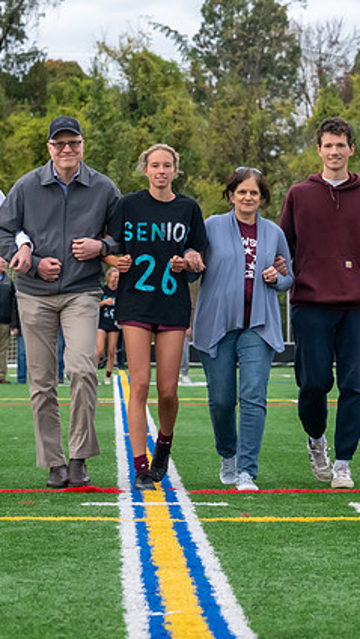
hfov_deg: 8.0
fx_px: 2580
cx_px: 173
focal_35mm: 152
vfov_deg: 14.1
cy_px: 269
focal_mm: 80
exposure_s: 1/800
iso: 4000
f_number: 5.6
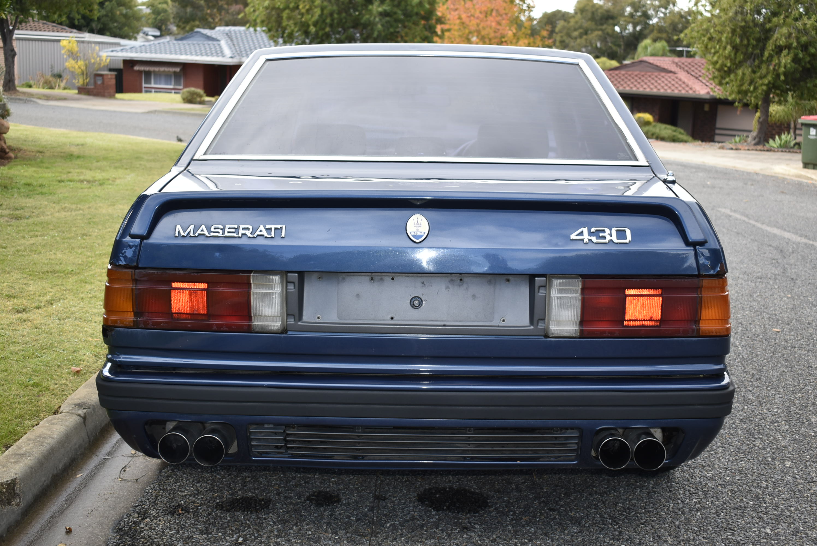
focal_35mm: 45
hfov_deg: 43.6
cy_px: 273
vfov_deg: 29.9
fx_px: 1022
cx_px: 408
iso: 160
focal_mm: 30
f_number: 5
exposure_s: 1/200
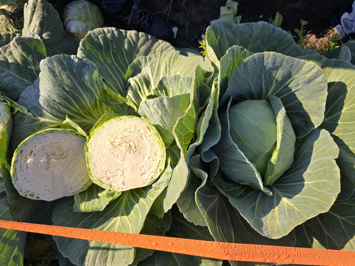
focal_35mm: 24
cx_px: 172
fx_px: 246
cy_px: 132
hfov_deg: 71.6
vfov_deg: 56.8
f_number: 1.7
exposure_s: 1/477
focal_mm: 6.3
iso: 12
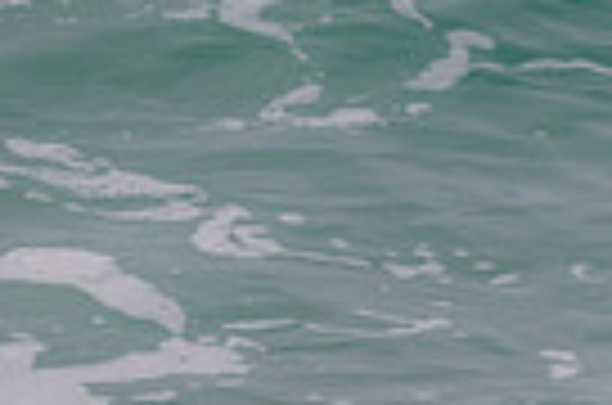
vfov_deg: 0.4
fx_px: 57987
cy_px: -187
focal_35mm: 3419
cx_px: 1053
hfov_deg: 0.6
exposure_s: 1/1250
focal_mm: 800
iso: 1600
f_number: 11
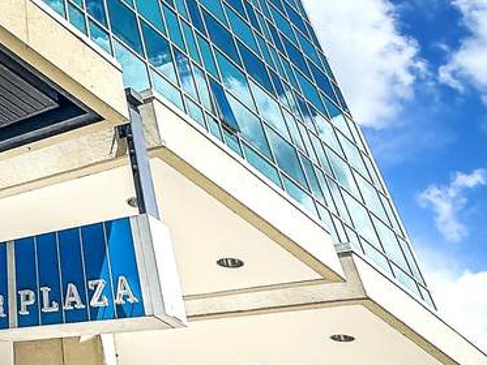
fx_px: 676
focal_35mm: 48
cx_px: -201
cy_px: -83
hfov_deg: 29.0
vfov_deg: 26.6
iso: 50
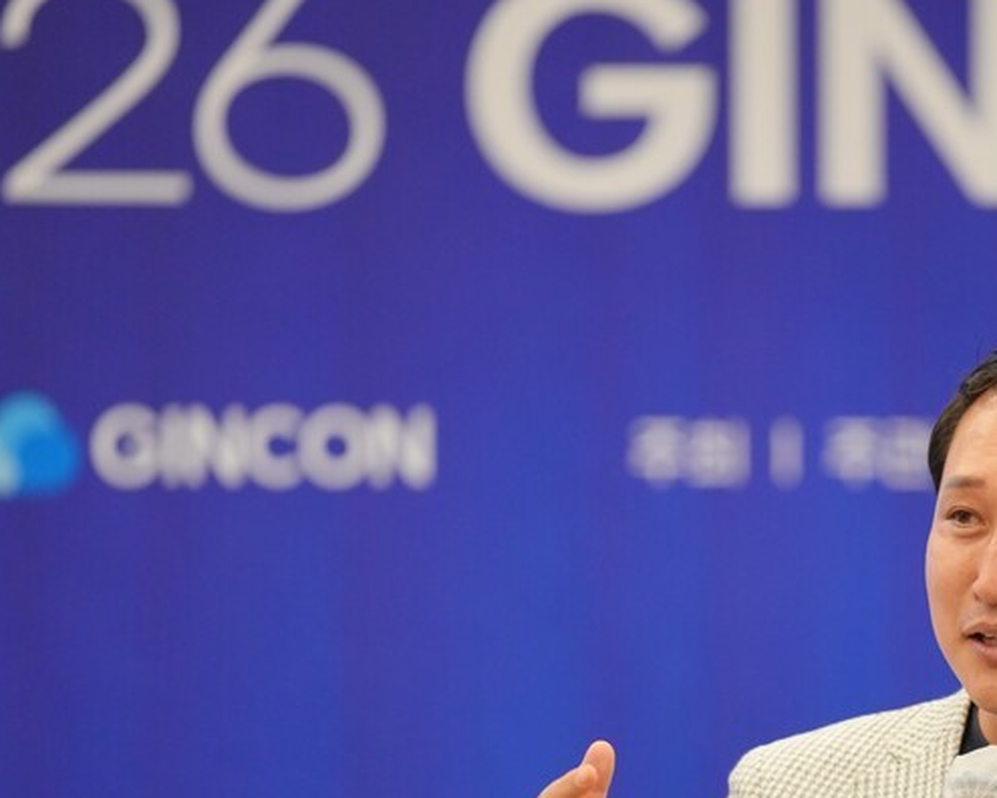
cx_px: 860
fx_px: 10741
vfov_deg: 4.3
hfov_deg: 5.3
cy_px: 561
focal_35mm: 364
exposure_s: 1/250
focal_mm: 200
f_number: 2.8
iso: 2000
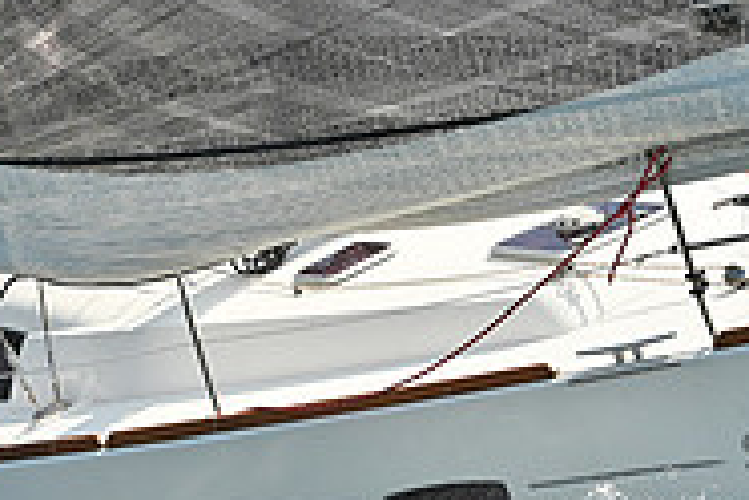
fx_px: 4535
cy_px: 268
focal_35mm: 218
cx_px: 270
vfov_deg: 6.3
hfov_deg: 9.4
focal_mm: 70
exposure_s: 1/1250
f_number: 7.1
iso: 320
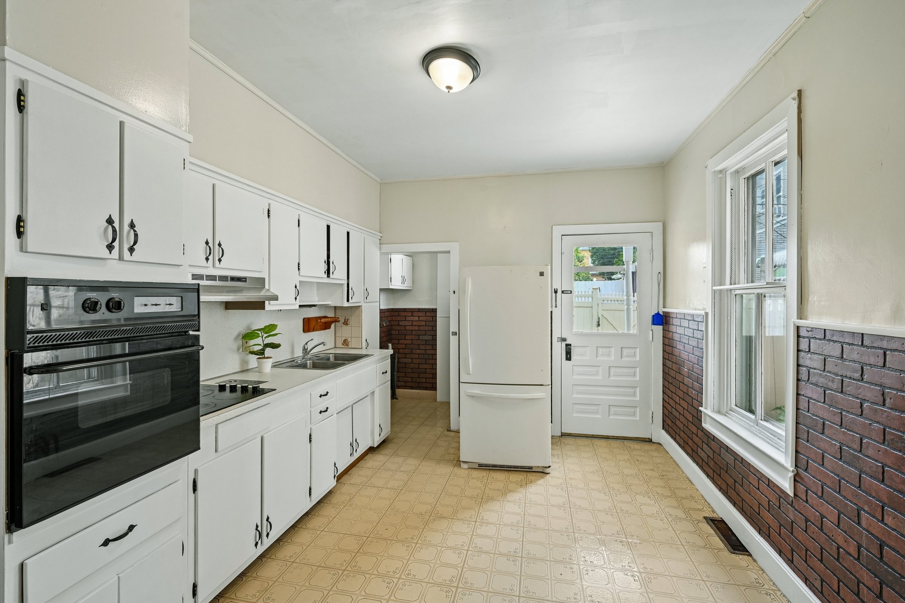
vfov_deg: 73.7
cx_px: 452
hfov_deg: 96.7
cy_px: 302
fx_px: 402
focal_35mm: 16
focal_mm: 16
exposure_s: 1/40
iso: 800
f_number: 8
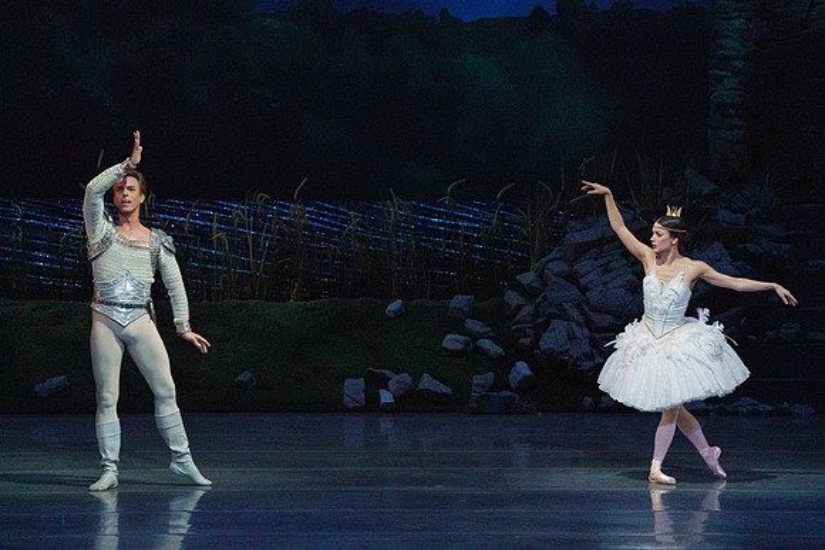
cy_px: 275
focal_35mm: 300
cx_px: 412
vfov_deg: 4.6
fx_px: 6876
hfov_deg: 6.9
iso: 8000
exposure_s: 1/320
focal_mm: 300
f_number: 5.6
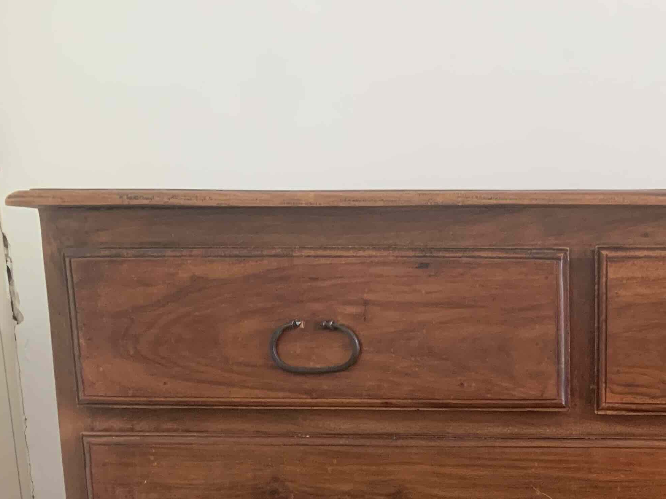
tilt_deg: -11.4
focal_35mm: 53
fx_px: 1020
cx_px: 623
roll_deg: -0.7
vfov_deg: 26.1
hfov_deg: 33.8
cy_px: 498
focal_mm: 4.25
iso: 400
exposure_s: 1/42
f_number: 1.8
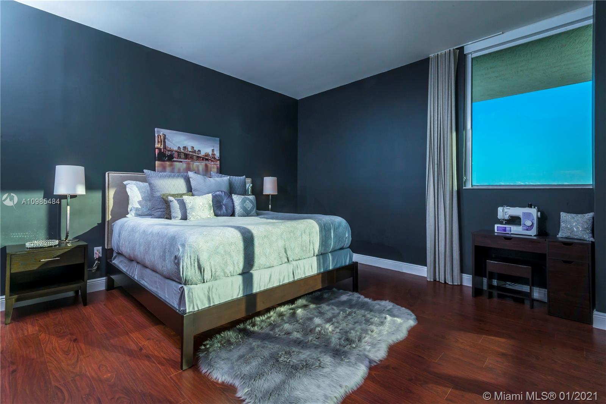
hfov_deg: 96.7
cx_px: 303
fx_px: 269
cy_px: 202
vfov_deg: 73.7
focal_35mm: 16
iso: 400
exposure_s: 1/50
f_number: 18
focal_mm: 16
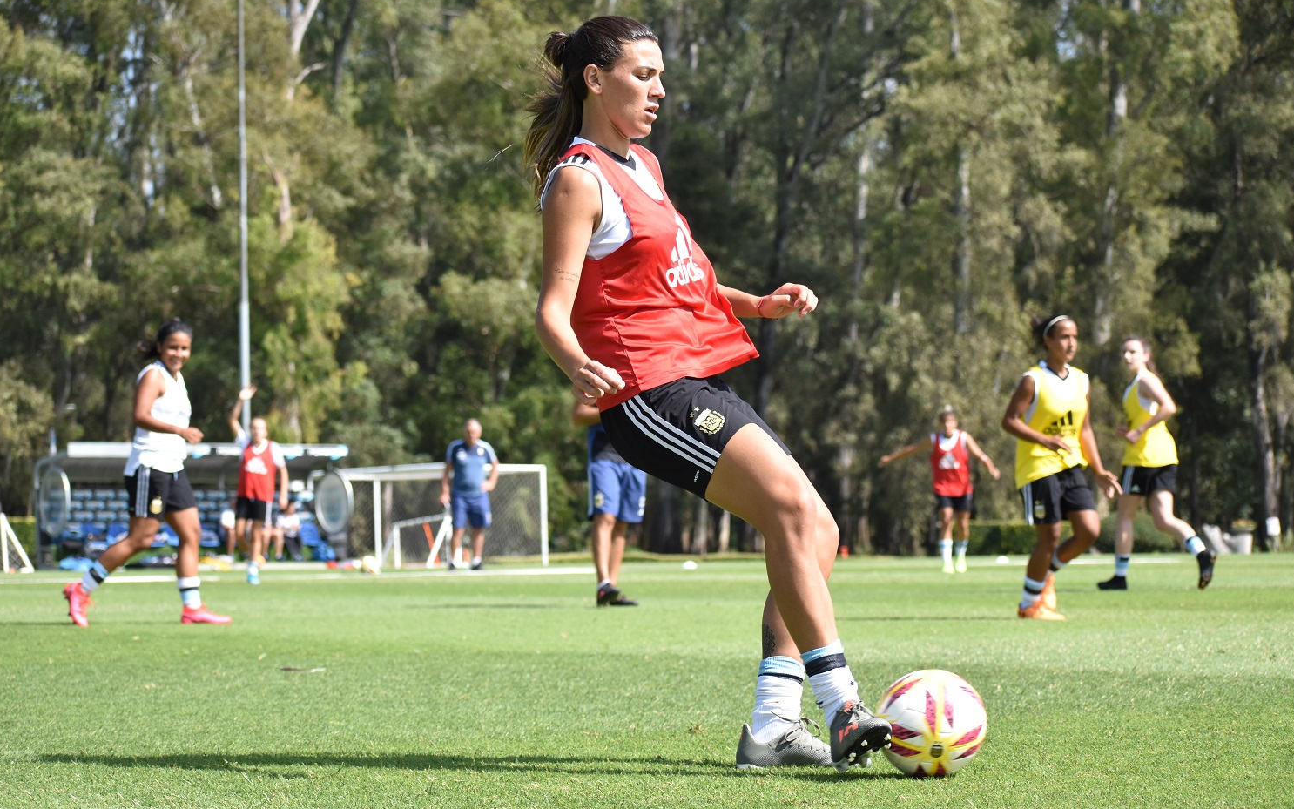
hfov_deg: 19.3
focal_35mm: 108
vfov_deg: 12.1
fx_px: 3809
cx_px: 650
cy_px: 395
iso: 400
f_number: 5.6
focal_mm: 70
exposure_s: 1/1250
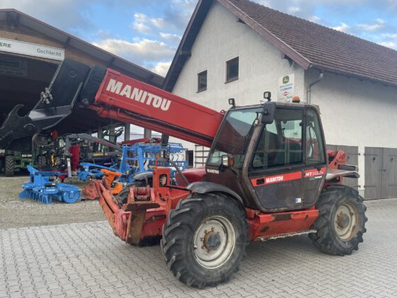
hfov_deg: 63.4
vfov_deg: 49.8
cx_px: 190
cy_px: 151
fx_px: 321
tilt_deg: +3.4
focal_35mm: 28
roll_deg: -0.9
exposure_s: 1/198
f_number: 1.6
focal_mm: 4.2
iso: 32
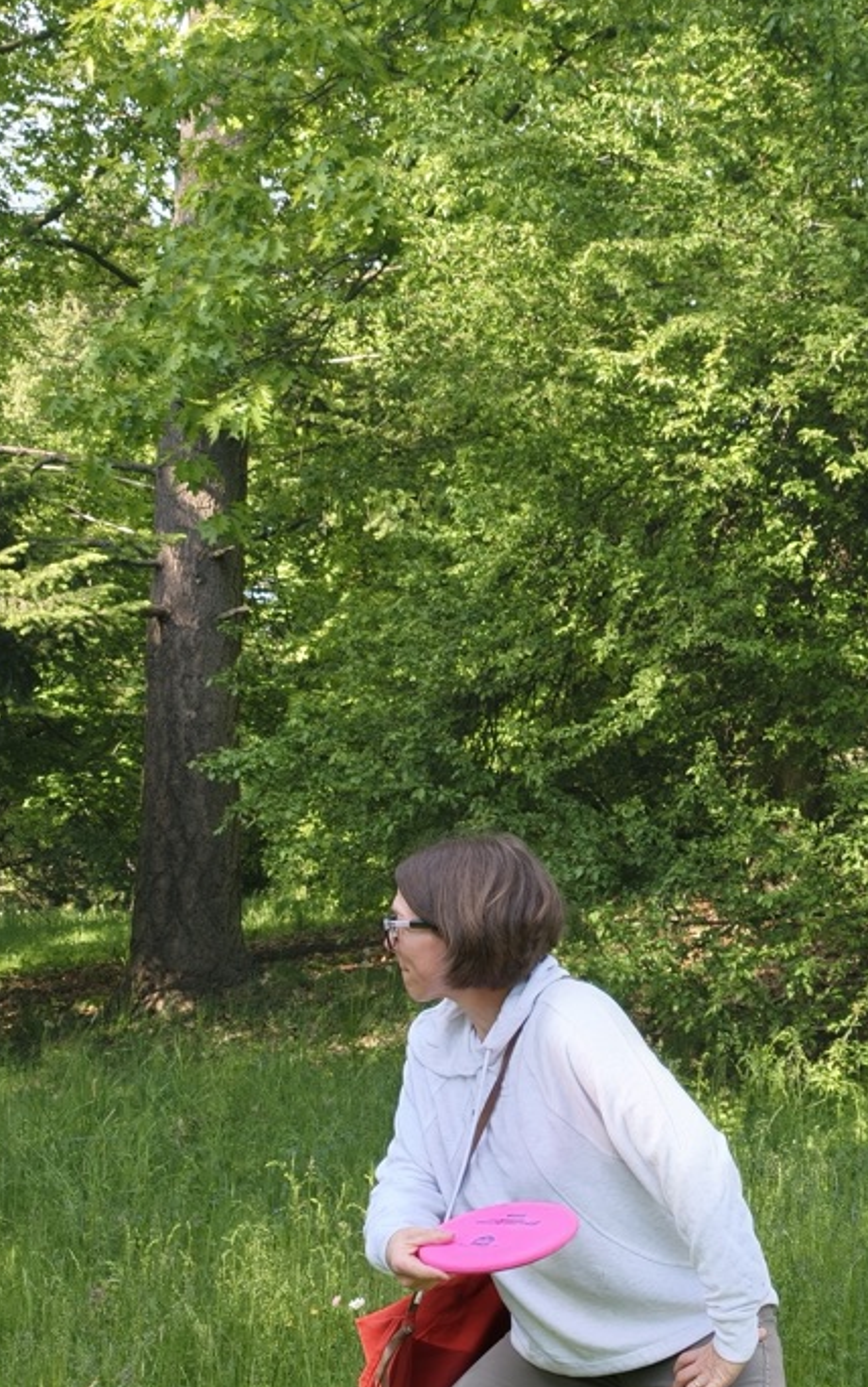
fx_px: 2156
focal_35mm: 57
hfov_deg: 21.7
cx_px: 933
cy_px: 728
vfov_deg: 35.7
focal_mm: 6.75
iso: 80
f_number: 1.5
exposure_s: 1/336
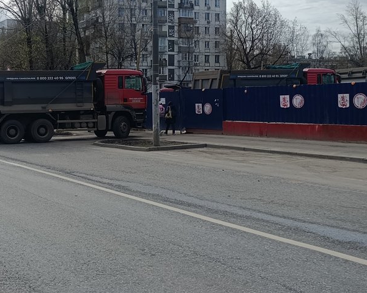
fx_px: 521
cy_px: 132
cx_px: 56
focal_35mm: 48
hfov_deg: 36.9
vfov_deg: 31.4
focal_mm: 6.11
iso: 51
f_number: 1.65
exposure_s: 1/965
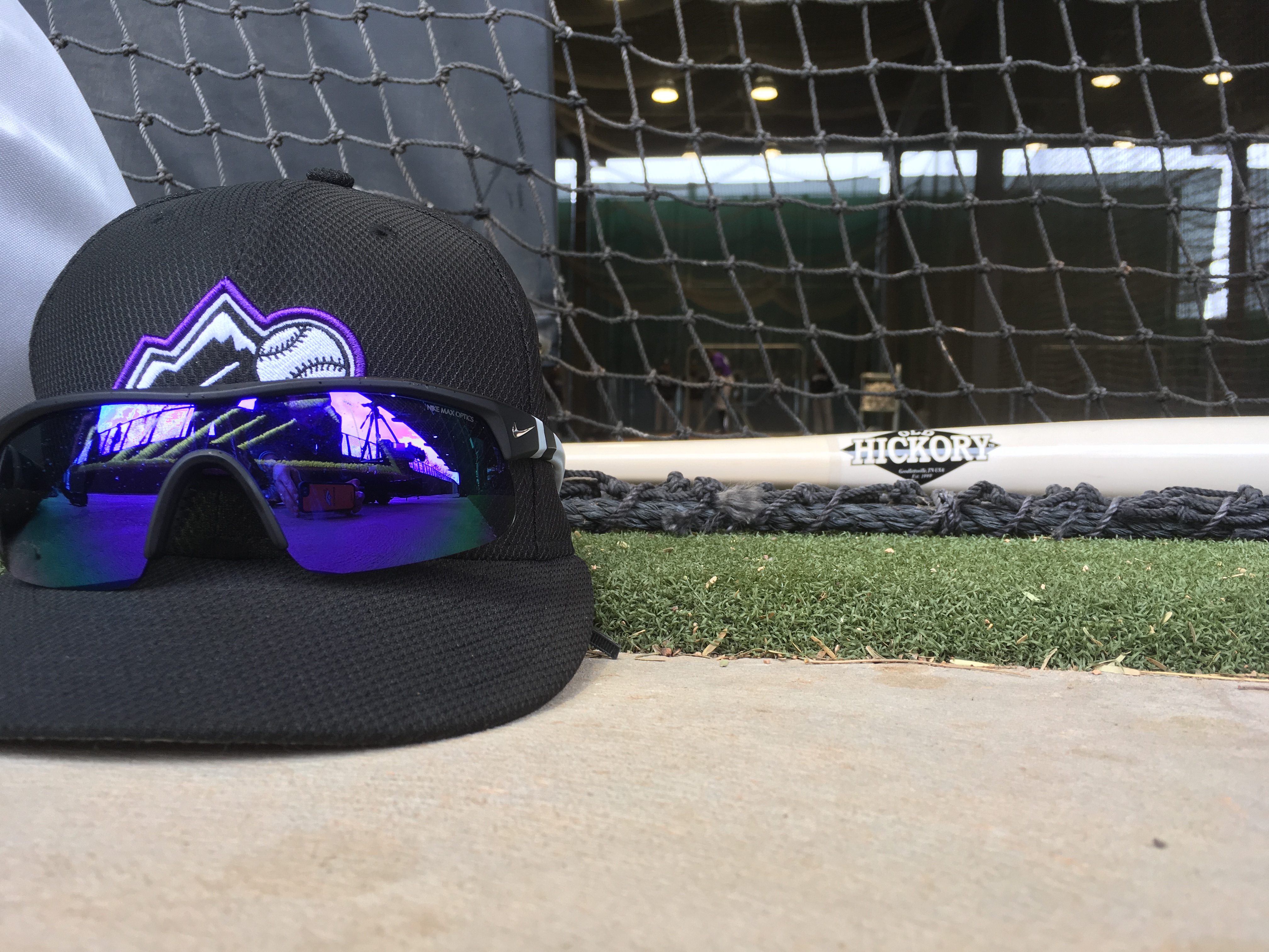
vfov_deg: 48.2
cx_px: 634
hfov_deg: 61.7
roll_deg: -2.2
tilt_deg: -2.0
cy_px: 476
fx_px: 1063
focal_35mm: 29
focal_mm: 4.15
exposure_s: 1/40
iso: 32
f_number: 2.2
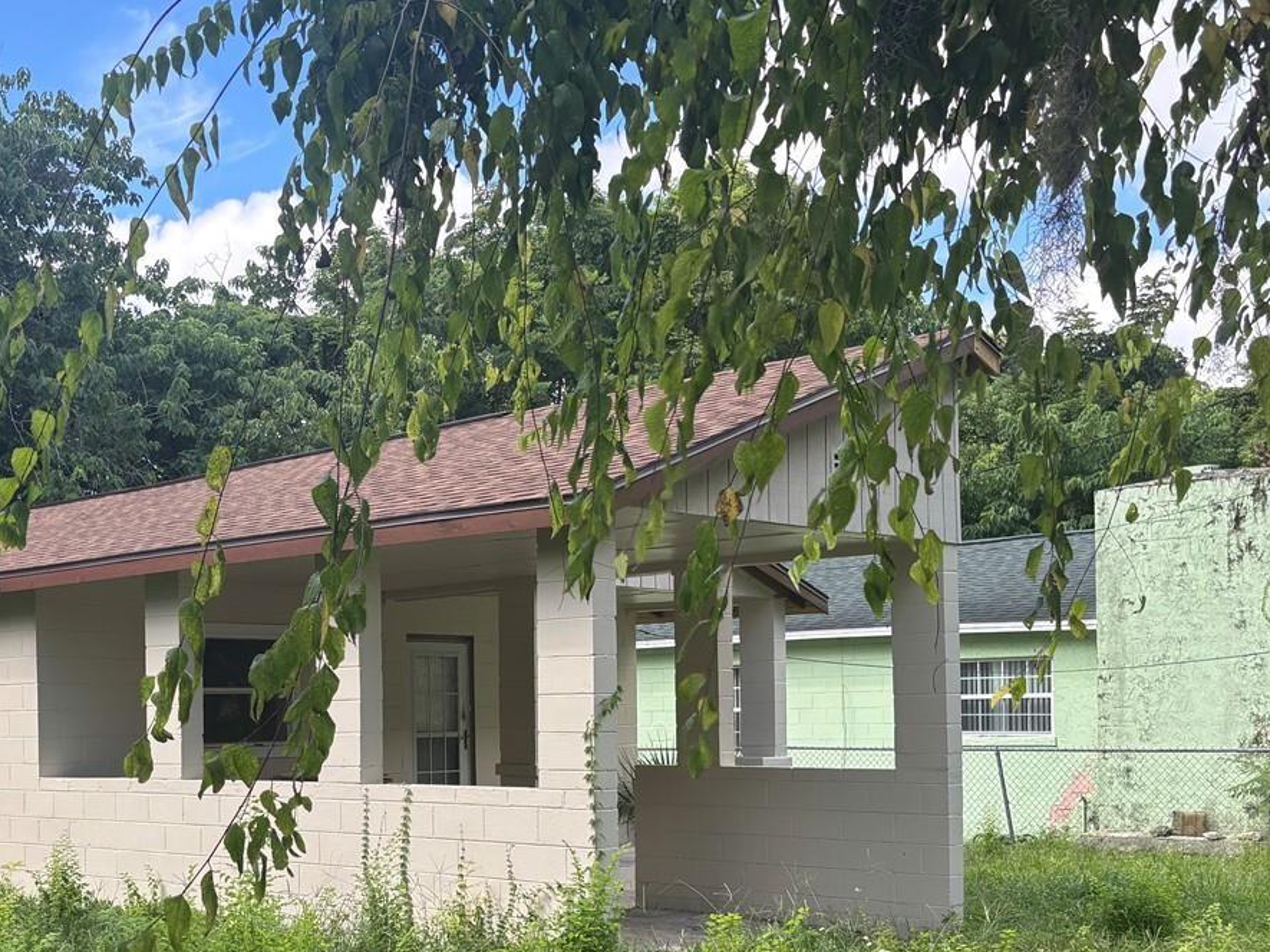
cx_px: 366
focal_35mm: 47
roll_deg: +1.0
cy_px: 700
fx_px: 1725
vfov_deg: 30.4
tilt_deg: -0.6
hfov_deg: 39.6
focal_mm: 5.96
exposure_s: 1/634
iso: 50
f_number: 1.6
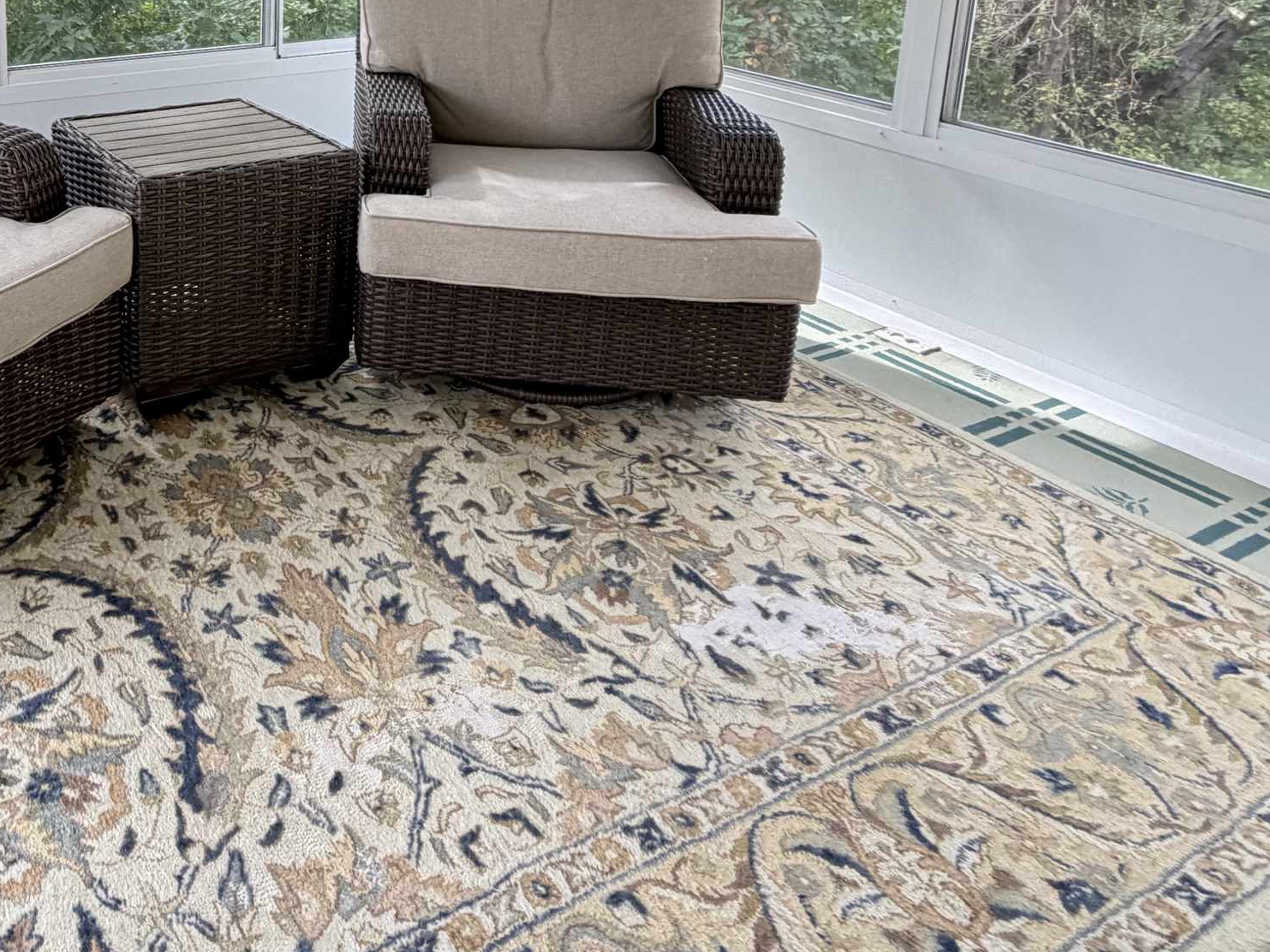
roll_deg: -0.9
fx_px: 1064
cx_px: 174
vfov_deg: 42.7
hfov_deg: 55.1
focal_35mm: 29
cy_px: 36
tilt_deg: -11.1
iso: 160
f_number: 2.2
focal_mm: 2.22
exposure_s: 1/121
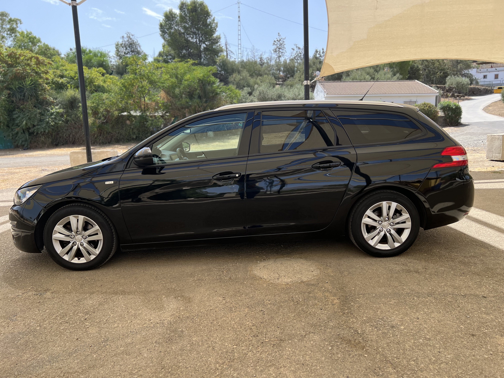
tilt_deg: -8.0
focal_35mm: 26
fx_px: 379
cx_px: 252
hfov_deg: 67.3
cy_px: 189
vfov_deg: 53.1
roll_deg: +0.3
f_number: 1.5
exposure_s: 1/1068
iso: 50
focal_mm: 5.7
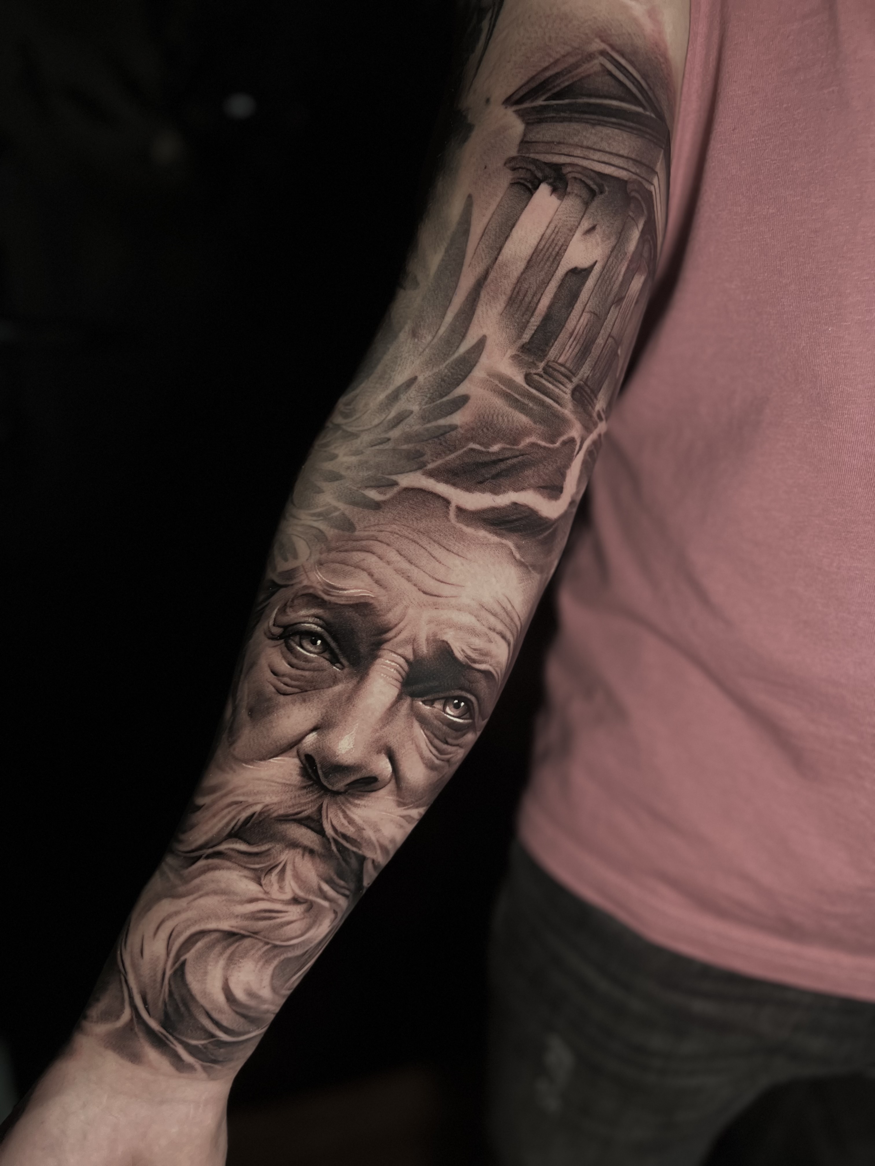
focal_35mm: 26
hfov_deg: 53.1
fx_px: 876
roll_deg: -5.1
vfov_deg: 67.3
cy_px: 583
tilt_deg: -22.0
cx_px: 438
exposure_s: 1/49
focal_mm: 5.7
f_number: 1.5
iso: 250
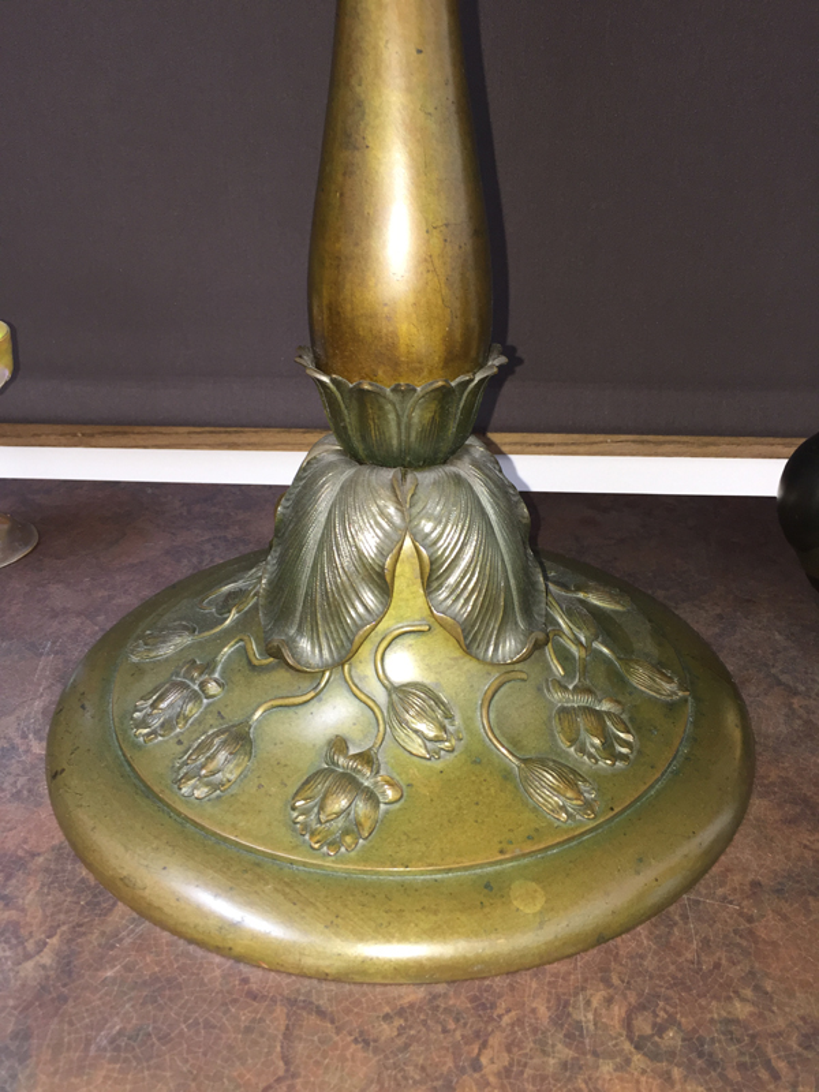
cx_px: 410
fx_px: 915
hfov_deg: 48.2
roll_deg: -1.0
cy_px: 546
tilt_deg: -26.0
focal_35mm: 29
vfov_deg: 61.7
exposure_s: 1/30
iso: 80
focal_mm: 4.15
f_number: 2.2
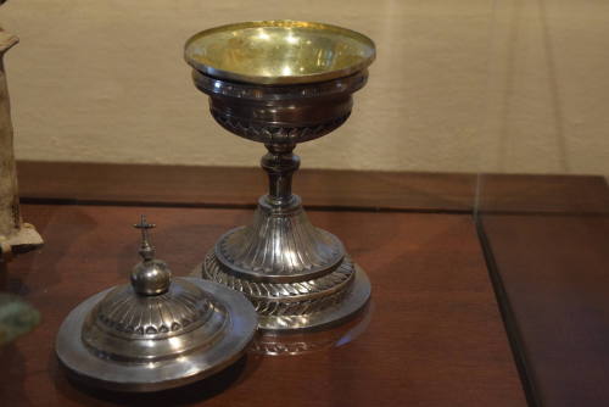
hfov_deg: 28.1
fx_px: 1219
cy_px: 204
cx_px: 304
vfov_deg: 19.0
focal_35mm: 72
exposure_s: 1/60
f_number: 5.3
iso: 2800
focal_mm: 48
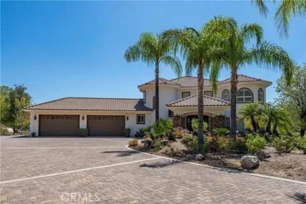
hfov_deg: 78.6
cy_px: 102
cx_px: 153
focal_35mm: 22
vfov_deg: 57.2
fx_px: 187
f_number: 10
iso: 200
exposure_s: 1/500
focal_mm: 22
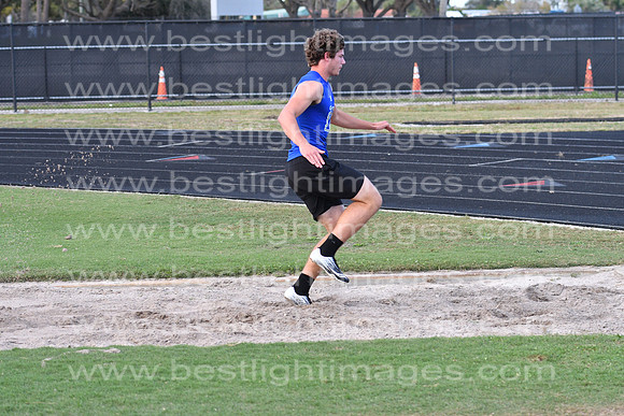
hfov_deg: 19.5
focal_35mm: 105
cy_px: 208
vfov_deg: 13.0
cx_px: 312
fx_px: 1820
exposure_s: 1/2000
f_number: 4
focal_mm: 70
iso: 1000
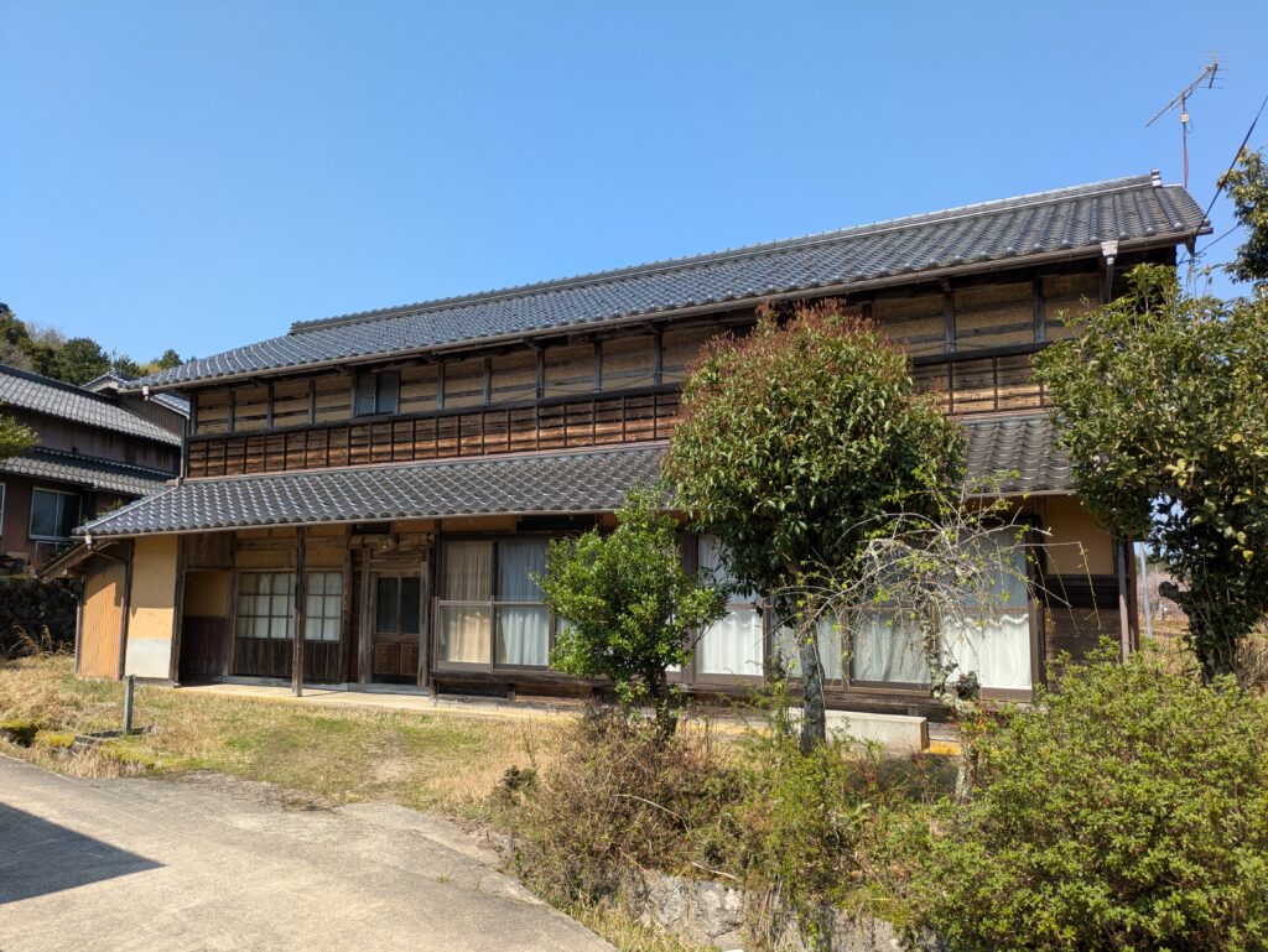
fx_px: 916
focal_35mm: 25
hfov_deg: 69.4
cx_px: 634
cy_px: 476
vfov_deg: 54.9
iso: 49
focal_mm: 5.43
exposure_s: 1/1316
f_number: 1.89
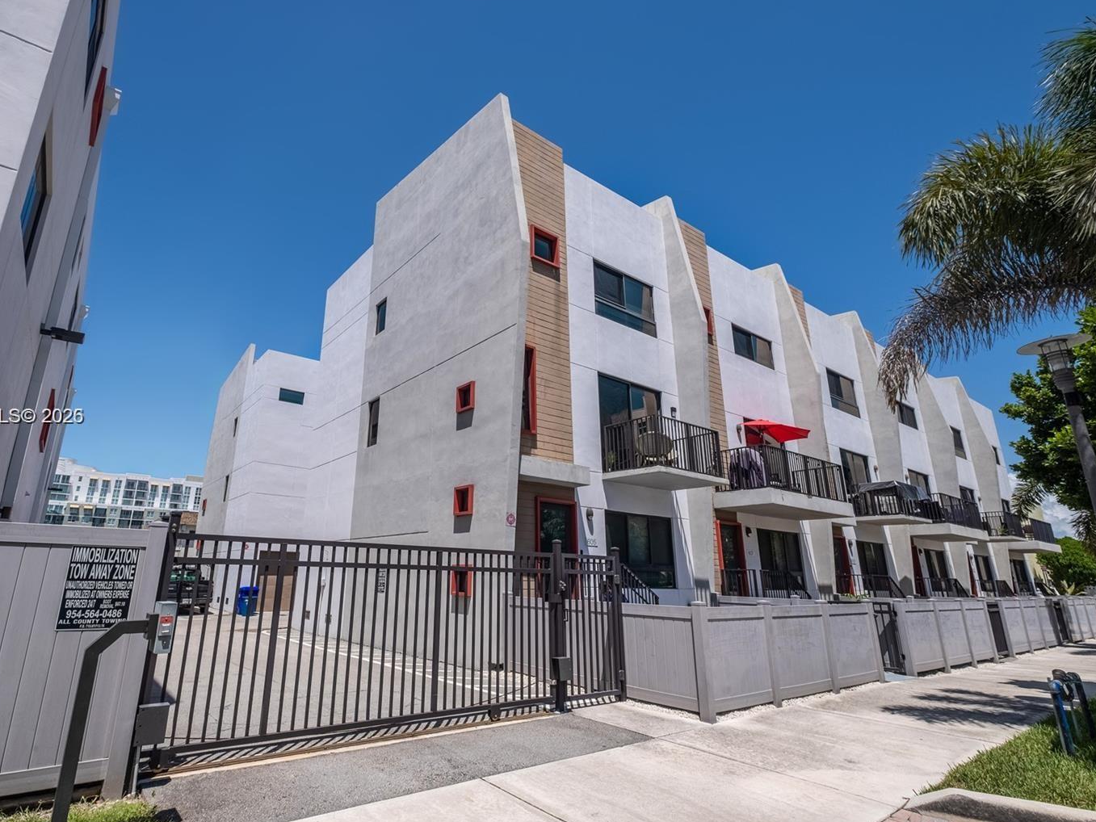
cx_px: 478
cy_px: 417
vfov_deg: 74.7
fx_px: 538
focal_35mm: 17
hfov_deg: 90.5
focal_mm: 10
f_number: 8
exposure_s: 1/16000
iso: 500
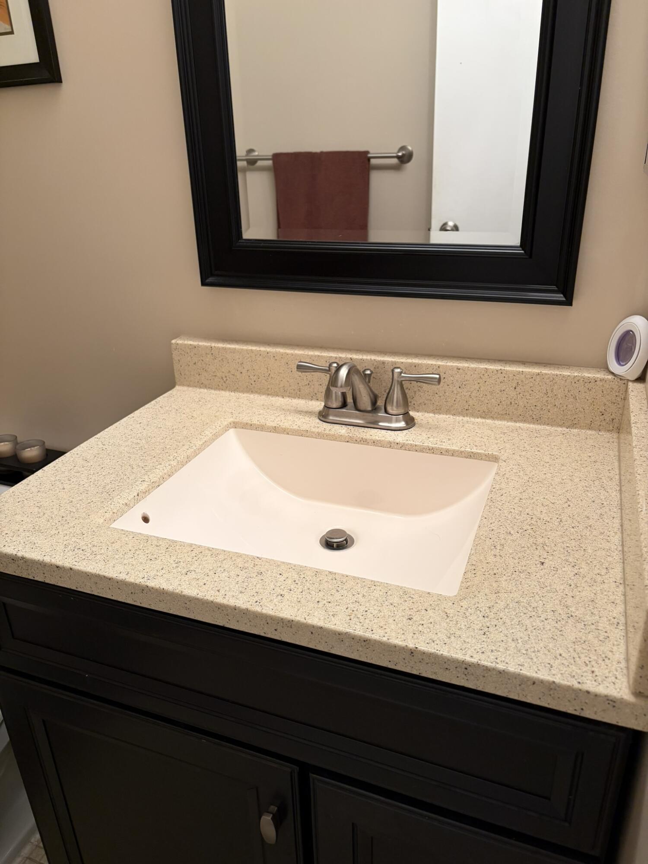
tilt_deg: -23.0
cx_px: 324
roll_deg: +1.8
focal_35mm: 26
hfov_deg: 53.1
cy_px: 432
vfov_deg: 67.3
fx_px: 649
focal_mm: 5.96
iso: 200
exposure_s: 1/60
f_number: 1.6
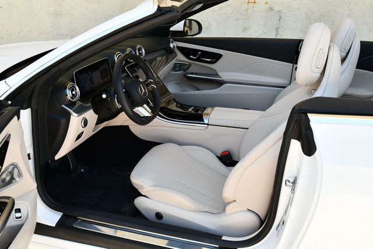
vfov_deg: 36.9
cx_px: 186
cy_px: 124
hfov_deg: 53.1
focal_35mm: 36
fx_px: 373
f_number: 5.6
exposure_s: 1/250
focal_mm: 18
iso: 280
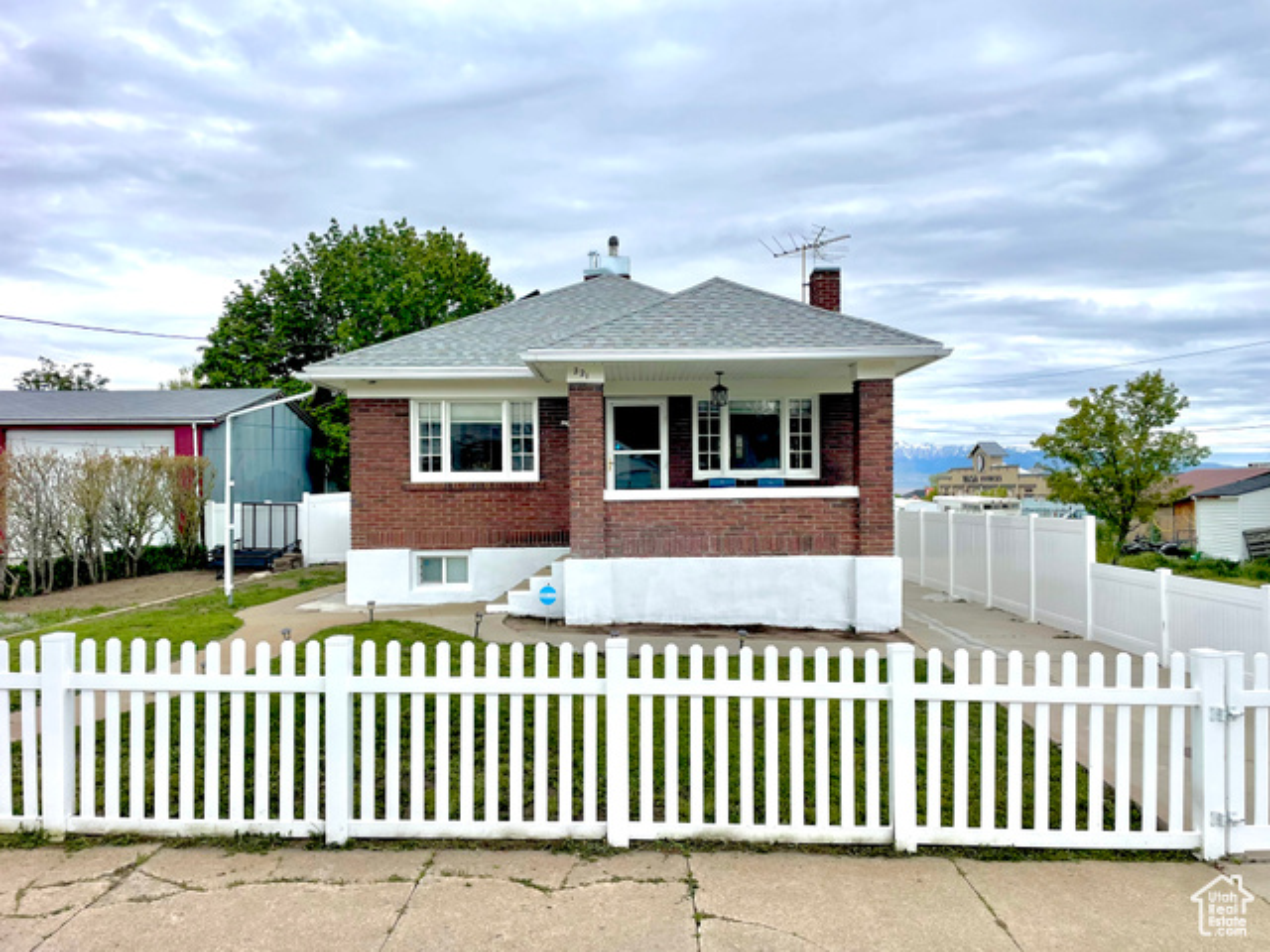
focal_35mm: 26
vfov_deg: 53.1
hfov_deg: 67.3
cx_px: 635
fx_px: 954
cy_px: 476
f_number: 1.6
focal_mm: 4.2
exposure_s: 1/910
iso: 32
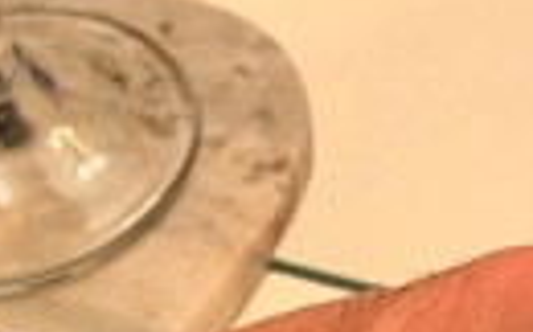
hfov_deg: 13.3
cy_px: 508
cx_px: 168
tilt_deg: -50.6
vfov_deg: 8.2
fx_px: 2279
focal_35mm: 157
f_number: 1.78
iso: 320
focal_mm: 6.76
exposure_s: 1/33
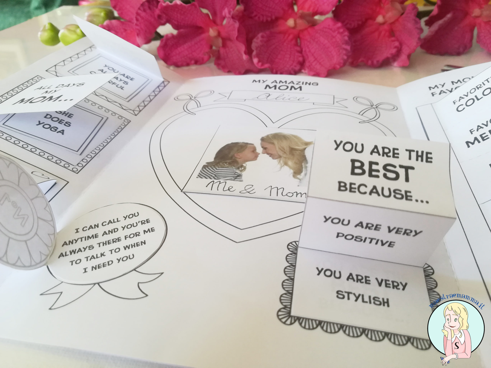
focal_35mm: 26
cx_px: 246
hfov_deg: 67.3
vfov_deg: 53.1
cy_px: 184
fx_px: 369
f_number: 2.2
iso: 160
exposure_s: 1/33.3
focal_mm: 3.83
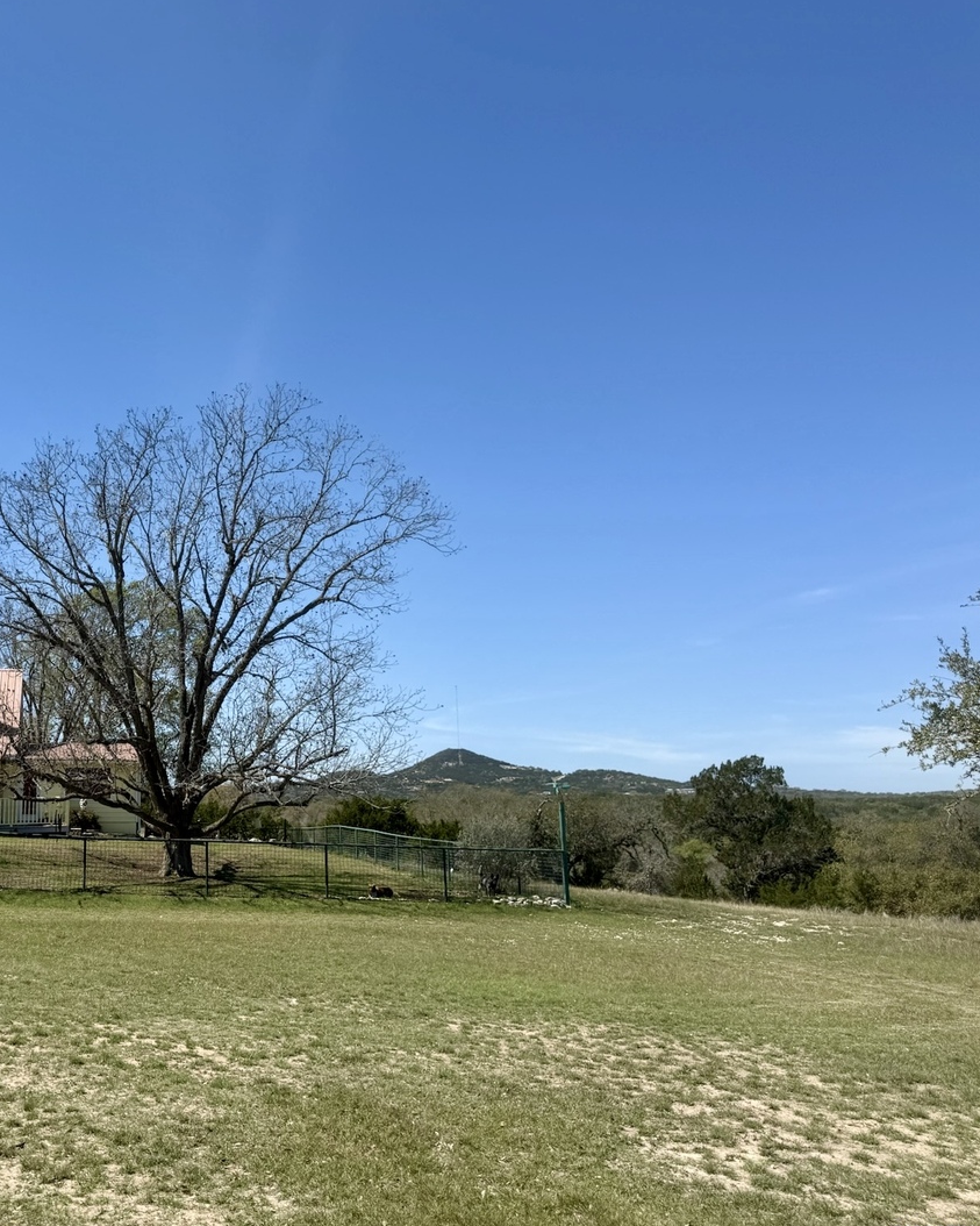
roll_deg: -0.6
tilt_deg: +9.8
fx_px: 1160
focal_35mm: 32
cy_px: 613
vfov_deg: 55.7
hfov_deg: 43.4
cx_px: 179
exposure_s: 1/4673
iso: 80
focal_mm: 6.76
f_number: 1.78
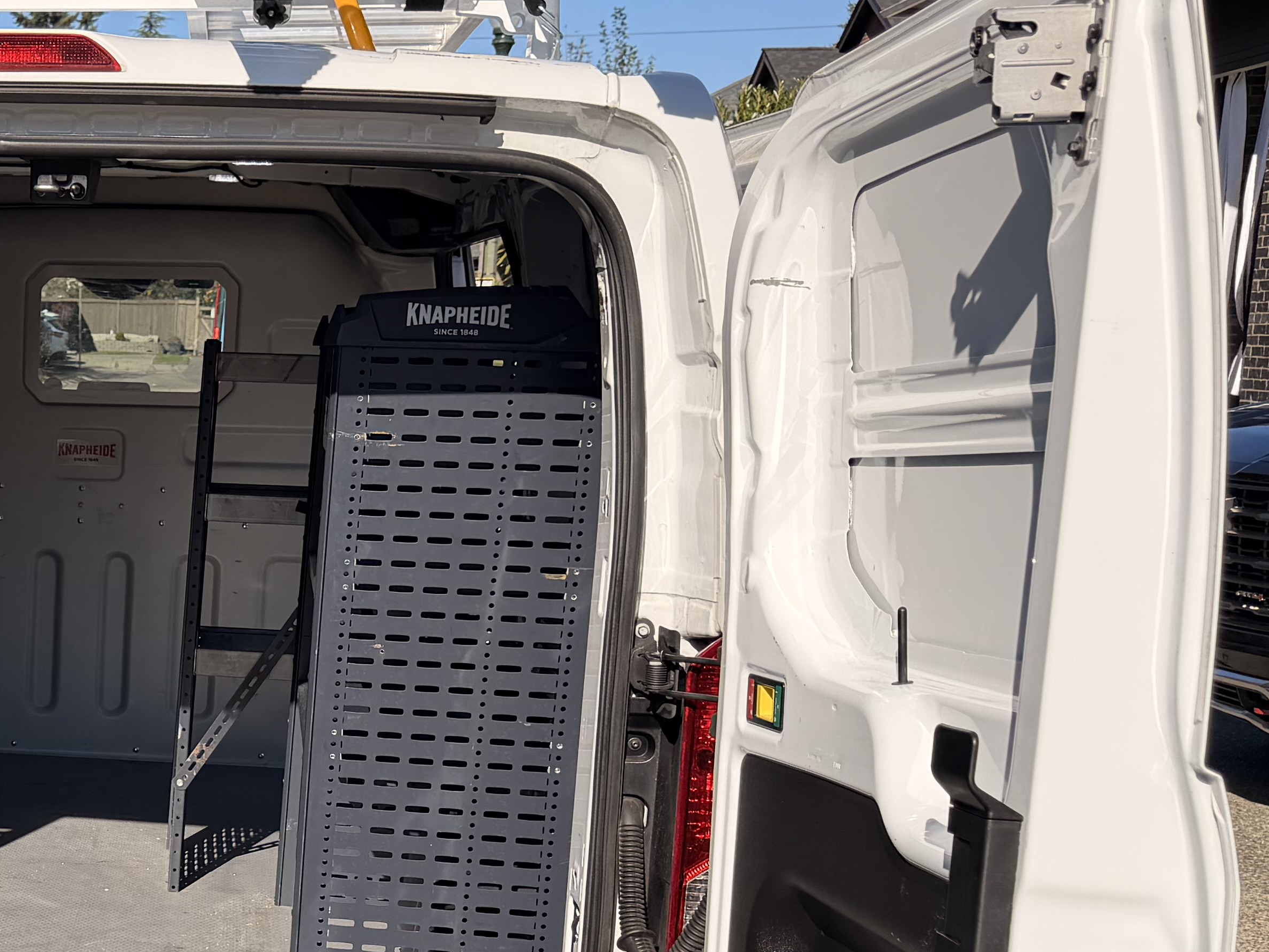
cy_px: 703
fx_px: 2126
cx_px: -126
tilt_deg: -10.0
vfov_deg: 25.0
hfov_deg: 29.9
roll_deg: -0.2
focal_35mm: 58
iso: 80
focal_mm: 6.76
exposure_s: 1/4405
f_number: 1.78
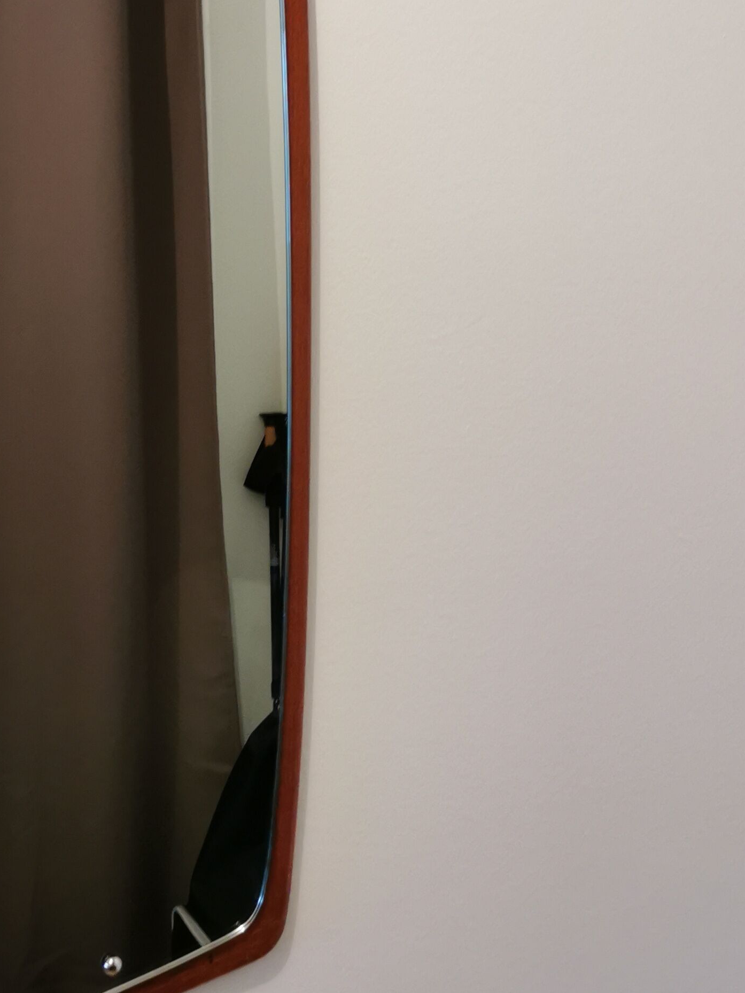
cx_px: 203
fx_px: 1521
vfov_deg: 36.0
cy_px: 392
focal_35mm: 53
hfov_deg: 27.2
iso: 200
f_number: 1.8
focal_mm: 5.58
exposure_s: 1/50
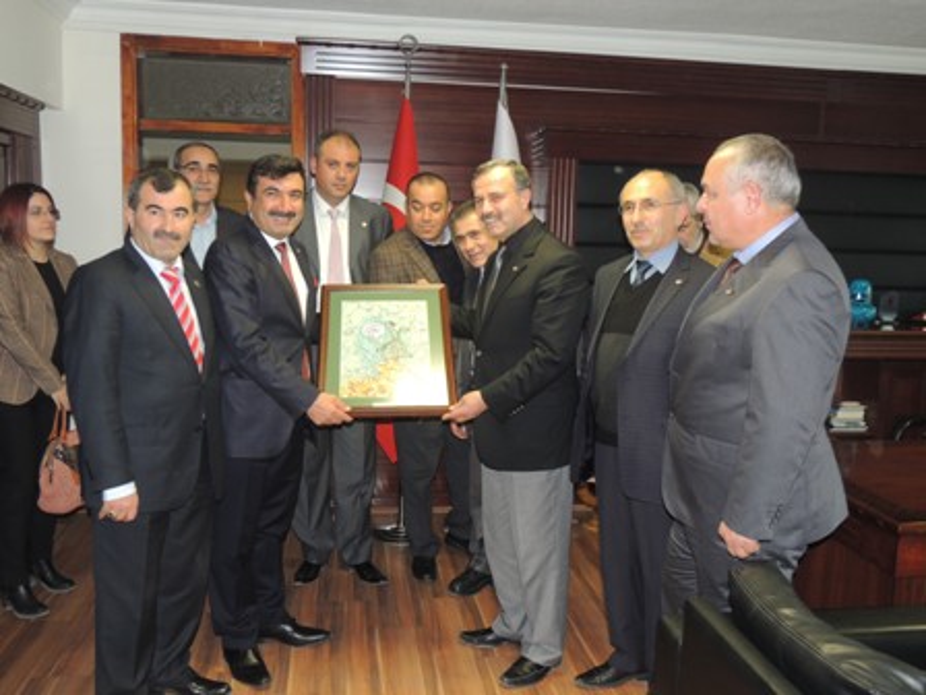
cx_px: 463
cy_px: 348
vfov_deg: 42.9
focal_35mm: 33
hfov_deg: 55.4
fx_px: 883
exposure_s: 1/30
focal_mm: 5.8
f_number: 3.2
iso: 200
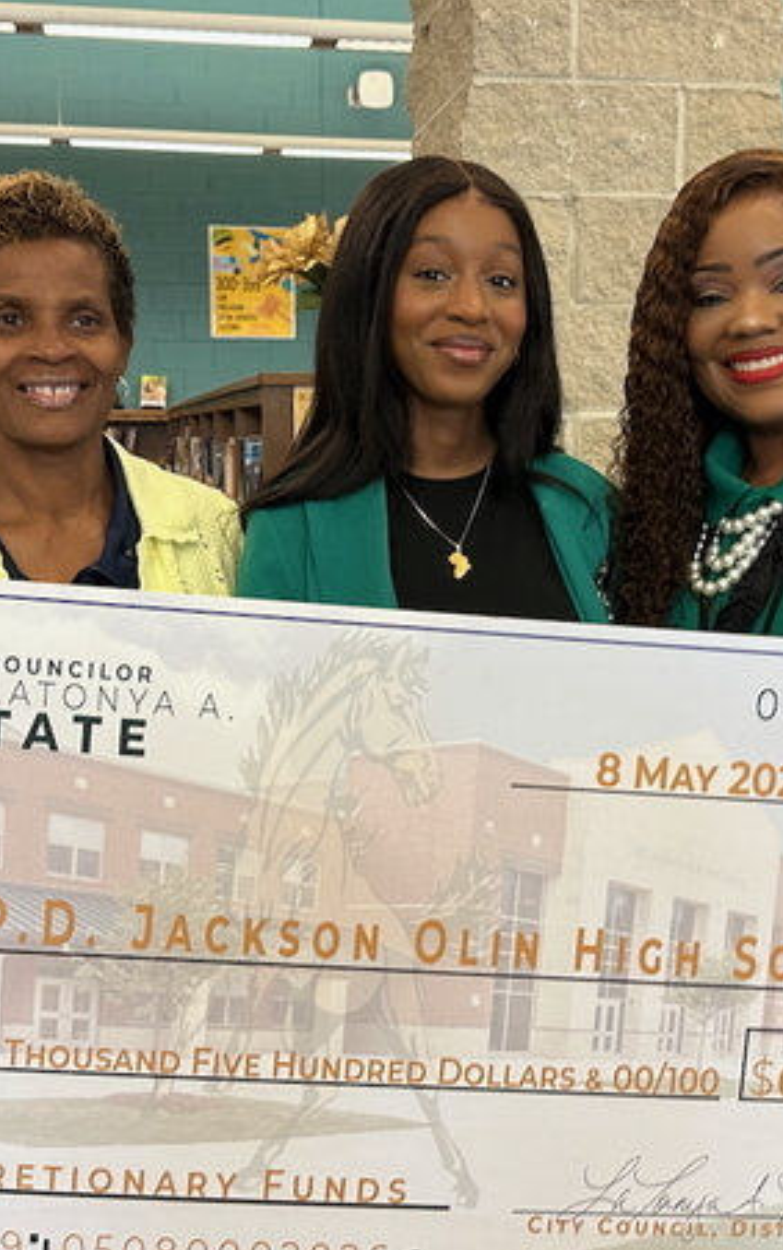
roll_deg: -0.3
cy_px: 619
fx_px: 1534
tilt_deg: -5.2
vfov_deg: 44.3
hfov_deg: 28.6
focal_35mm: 45
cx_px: 432
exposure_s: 1/60
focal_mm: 6.86
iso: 250
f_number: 1.78
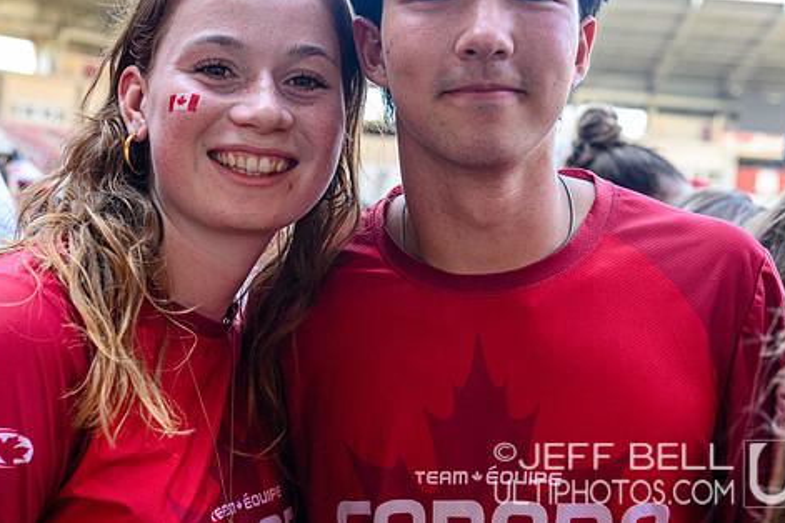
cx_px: 383
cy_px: 202
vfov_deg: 19.7
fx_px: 1504
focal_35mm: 69
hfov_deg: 29.2
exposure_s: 1/500
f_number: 5.6
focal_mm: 56
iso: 5600
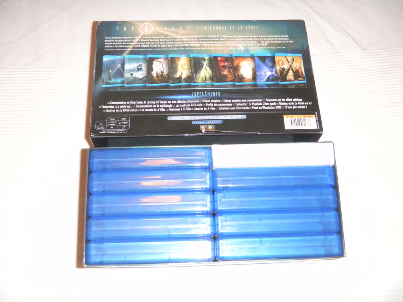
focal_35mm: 38
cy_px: 151
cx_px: 202
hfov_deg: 49.0
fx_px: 442
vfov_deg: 37.7
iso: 400
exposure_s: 1/30
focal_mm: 6.9
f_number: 4
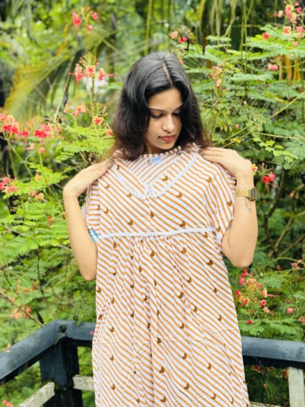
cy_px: 204
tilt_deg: -9.7
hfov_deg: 30.3
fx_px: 564
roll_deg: +4.3
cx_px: 152
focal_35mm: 48
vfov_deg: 39.7
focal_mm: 6.76
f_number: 1.78
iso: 64
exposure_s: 1/544
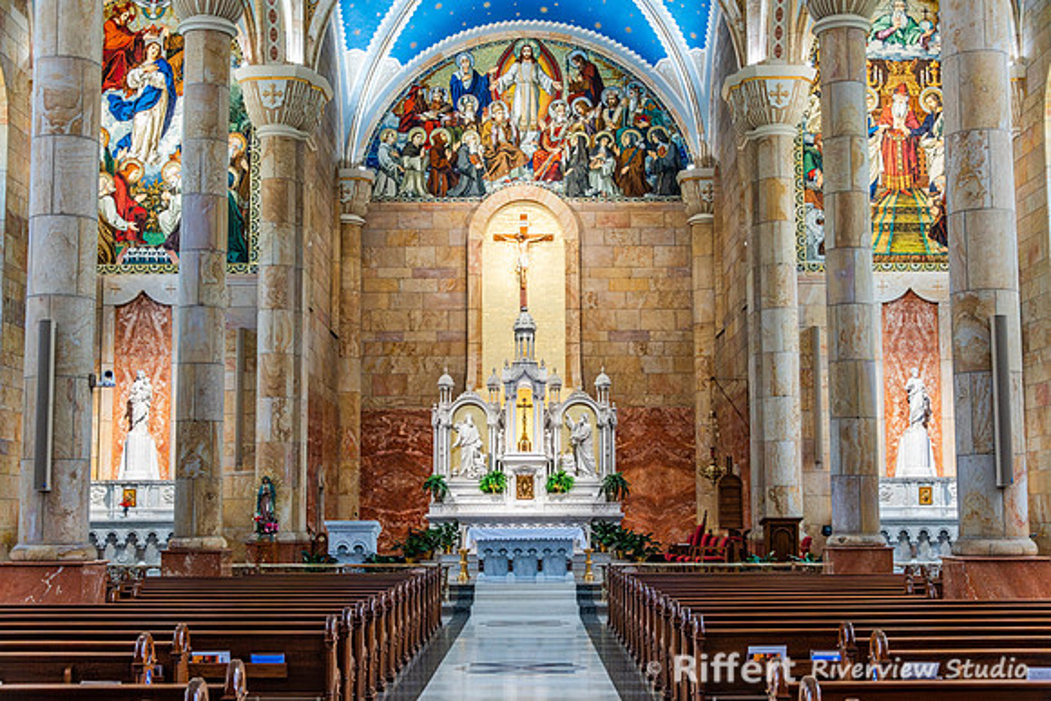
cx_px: 526
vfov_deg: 28.1
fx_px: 1402
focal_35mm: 48
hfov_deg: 41.1
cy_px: 350
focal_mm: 48
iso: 2500
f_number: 4.2
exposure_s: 1/100
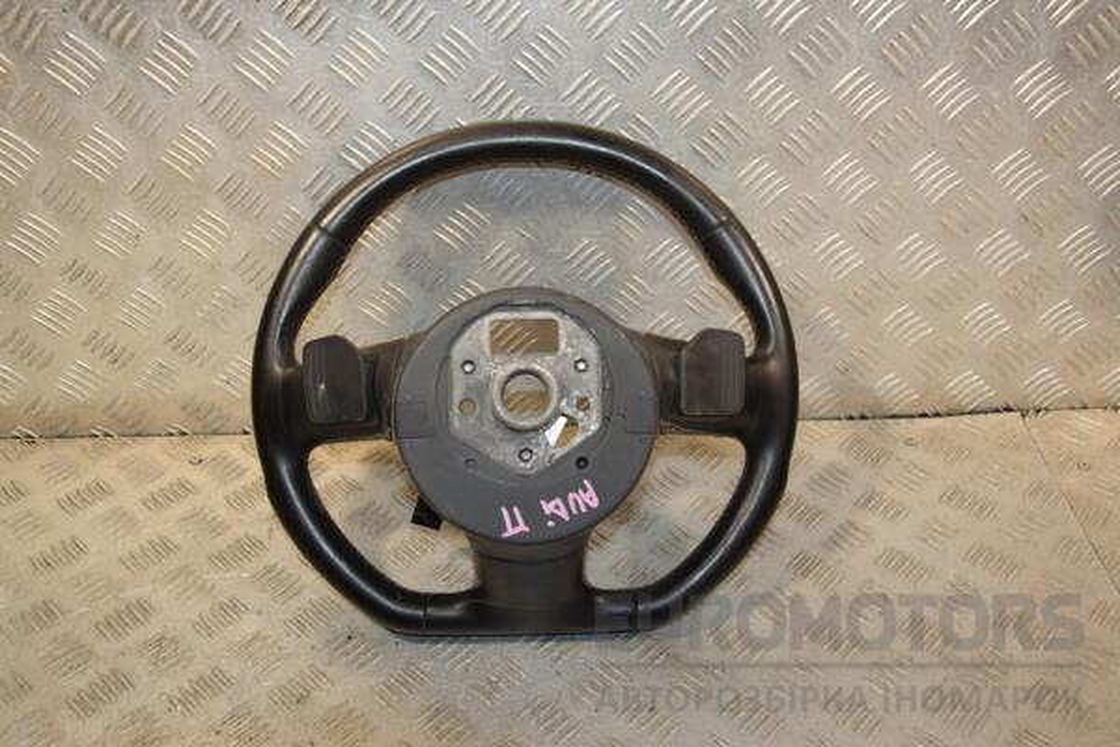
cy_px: 374
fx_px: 1167
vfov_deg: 35.5
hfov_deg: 51.3
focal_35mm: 38
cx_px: 560
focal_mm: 25
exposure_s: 1/200
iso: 800
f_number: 5.6
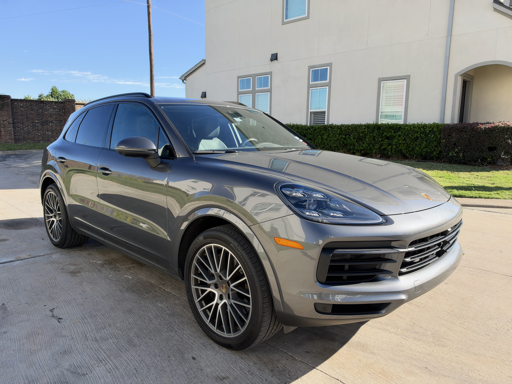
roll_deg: -0.2
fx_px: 355
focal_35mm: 24
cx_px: 256
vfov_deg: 56.8
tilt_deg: -9.8
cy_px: 192
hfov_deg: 71.6
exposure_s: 1/1838
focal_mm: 6.93
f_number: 1.8
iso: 80
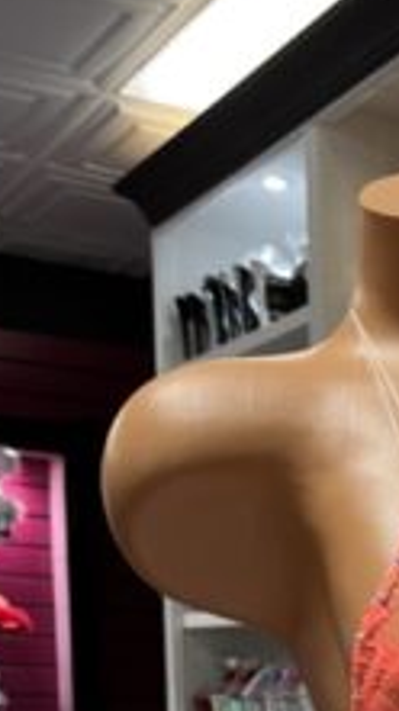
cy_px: 862
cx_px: 624
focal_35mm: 77
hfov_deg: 14.5
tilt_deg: -5.7
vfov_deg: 24.8
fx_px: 1451
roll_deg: -0.1
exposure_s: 1/60
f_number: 1.6
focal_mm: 5.1
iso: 100
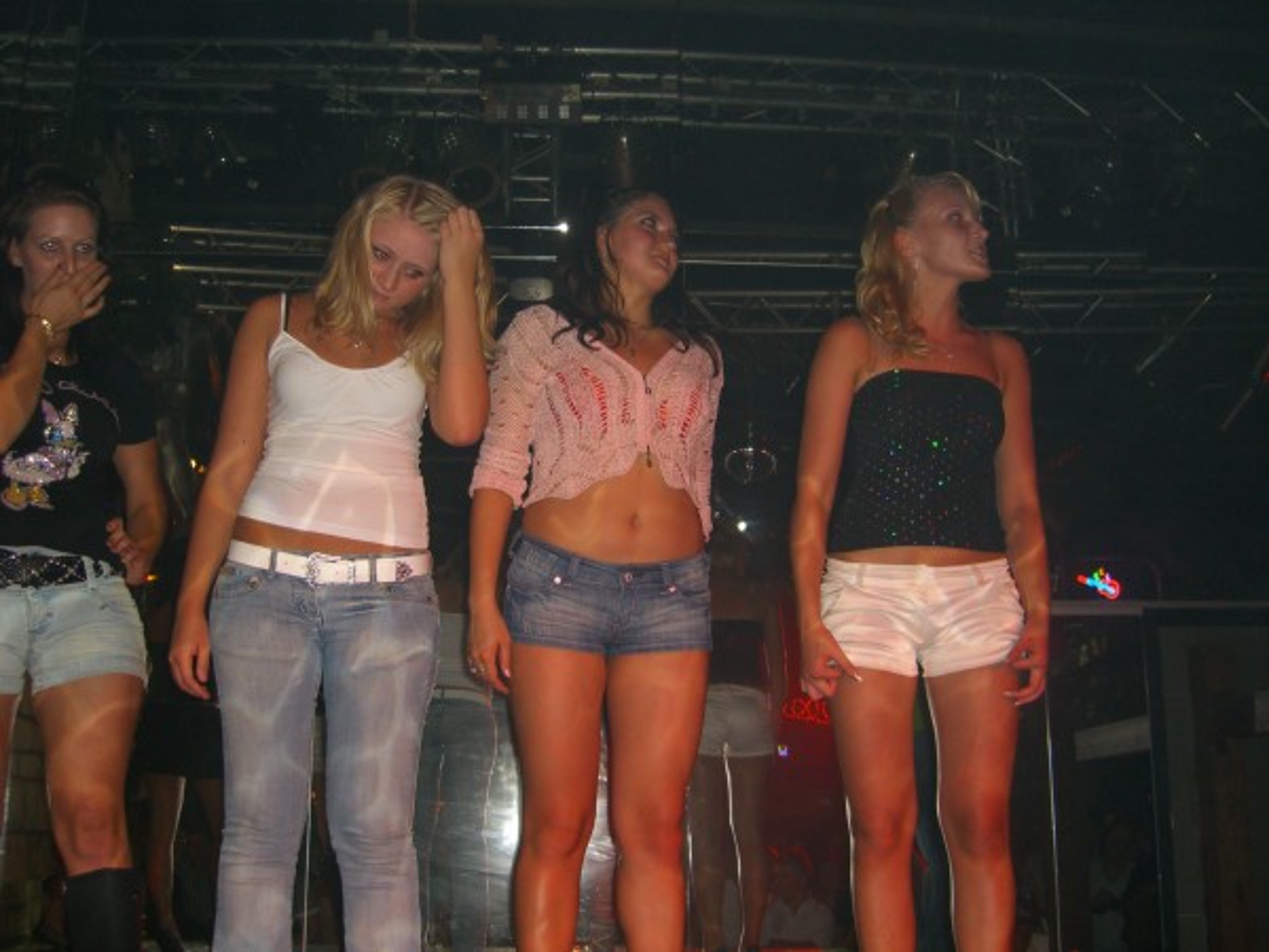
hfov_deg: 49.0
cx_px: 634
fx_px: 1393
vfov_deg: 37.7
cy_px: 476
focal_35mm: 38
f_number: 2.8
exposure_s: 1/60
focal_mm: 7.9
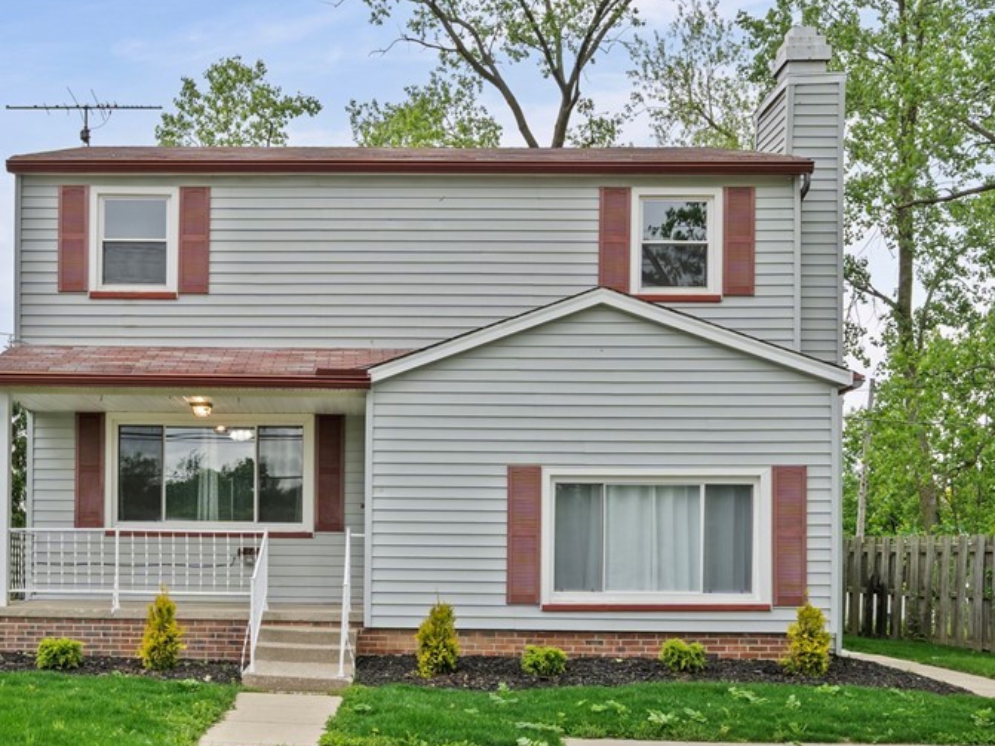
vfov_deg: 34.3
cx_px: 402
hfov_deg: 44.6
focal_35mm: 42
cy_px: 340
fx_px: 1207
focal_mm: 18
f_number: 8
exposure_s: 1/100
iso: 250
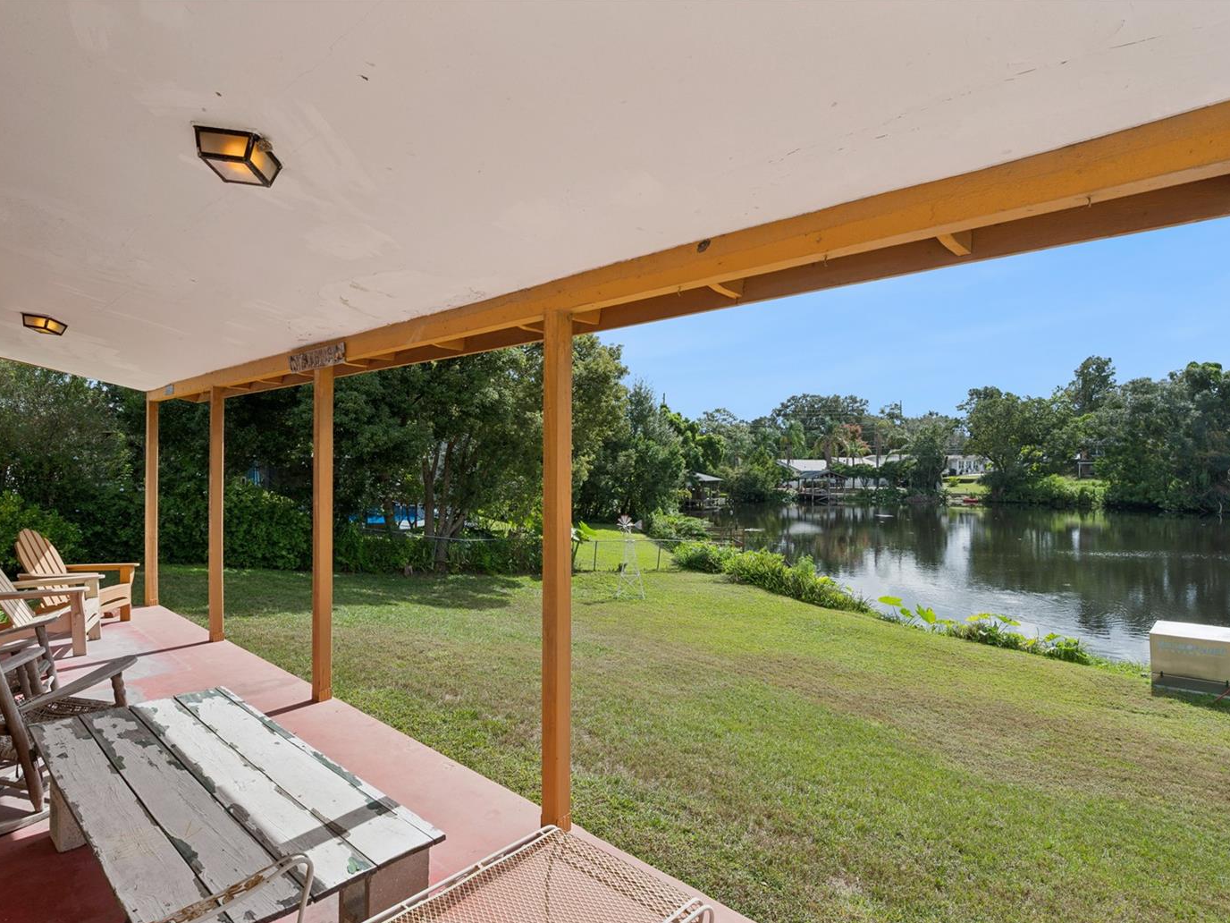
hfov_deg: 84.6
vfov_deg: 68.7
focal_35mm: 19
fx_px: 675
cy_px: 475
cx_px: 592
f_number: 9
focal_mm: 17
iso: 200
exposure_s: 1/500
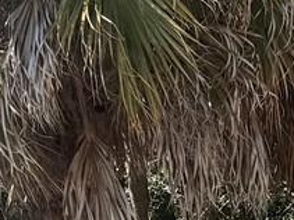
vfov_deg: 8.0
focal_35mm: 182
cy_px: 334
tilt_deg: -1.5
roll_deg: +0.0
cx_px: -171
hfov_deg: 10.4
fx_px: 1545
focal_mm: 6.76
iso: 80
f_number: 1.78
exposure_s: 1/1410
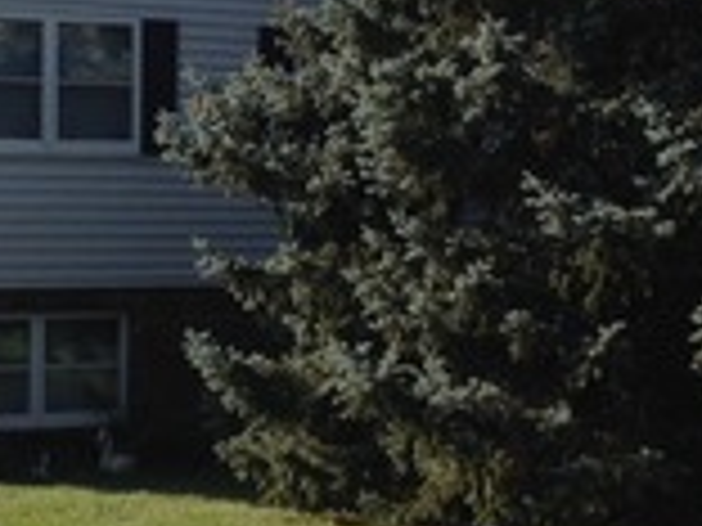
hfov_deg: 13.6
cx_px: 45
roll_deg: -2.0
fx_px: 2920
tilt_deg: -3.3
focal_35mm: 144
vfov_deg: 10.3
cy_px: 225
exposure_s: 1/1042
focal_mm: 4.28
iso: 50
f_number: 2.4
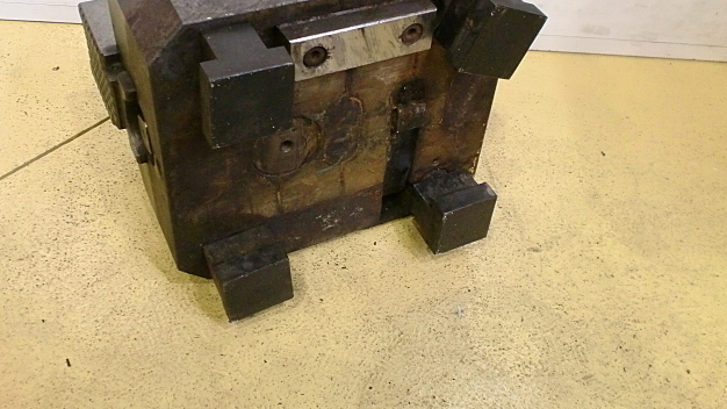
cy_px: 162
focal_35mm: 39
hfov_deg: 51.6
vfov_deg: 30.3
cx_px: 359
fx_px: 752
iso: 500
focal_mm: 6.3
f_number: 3.1
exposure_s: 1/60
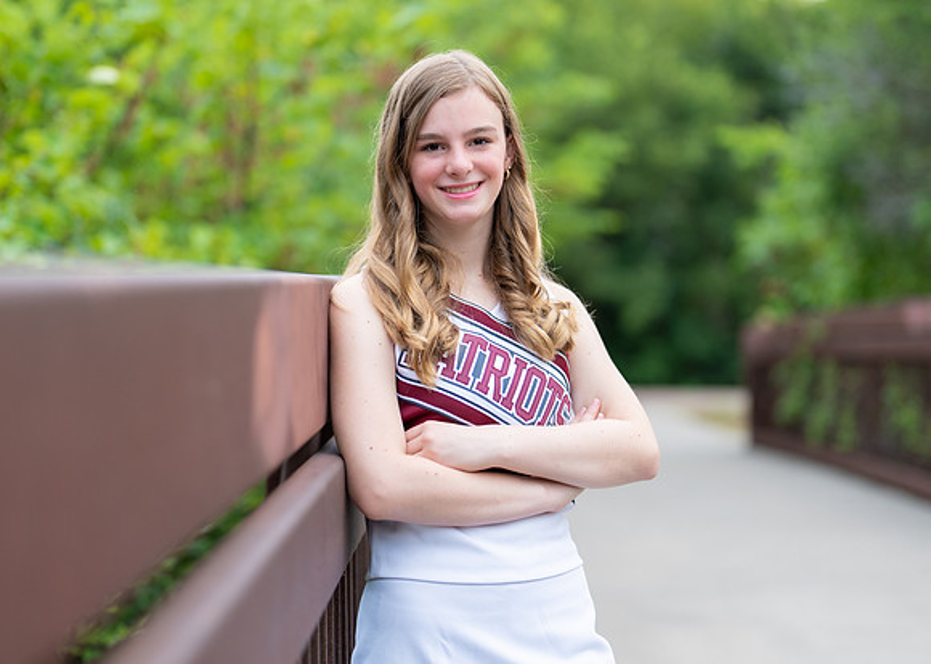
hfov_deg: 28.9
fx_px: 1806
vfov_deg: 20.8
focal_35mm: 68
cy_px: 304
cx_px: 479
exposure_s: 1/320
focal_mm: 50
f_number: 1.2
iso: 100
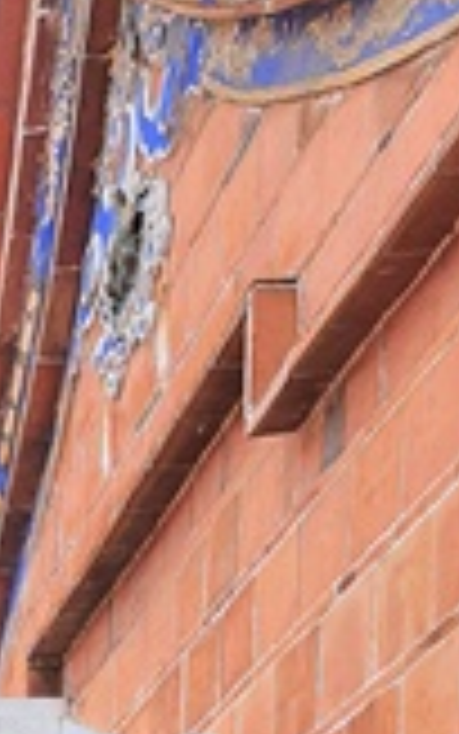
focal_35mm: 110
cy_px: 1360
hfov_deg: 11.0
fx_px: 2200
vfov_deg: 15.8
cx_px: -414
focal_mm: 4.32
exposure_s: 1/654
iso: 50
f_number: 1.7
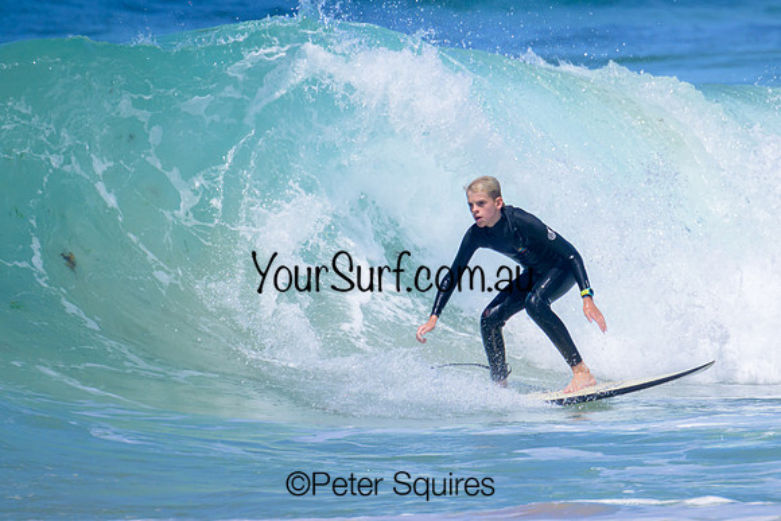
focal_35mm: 1088
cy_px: 262
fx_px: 23609
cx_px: 489
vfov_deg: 1.3
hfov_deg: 1.9
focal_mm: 800
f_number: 11
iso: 560
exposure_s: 1/2000
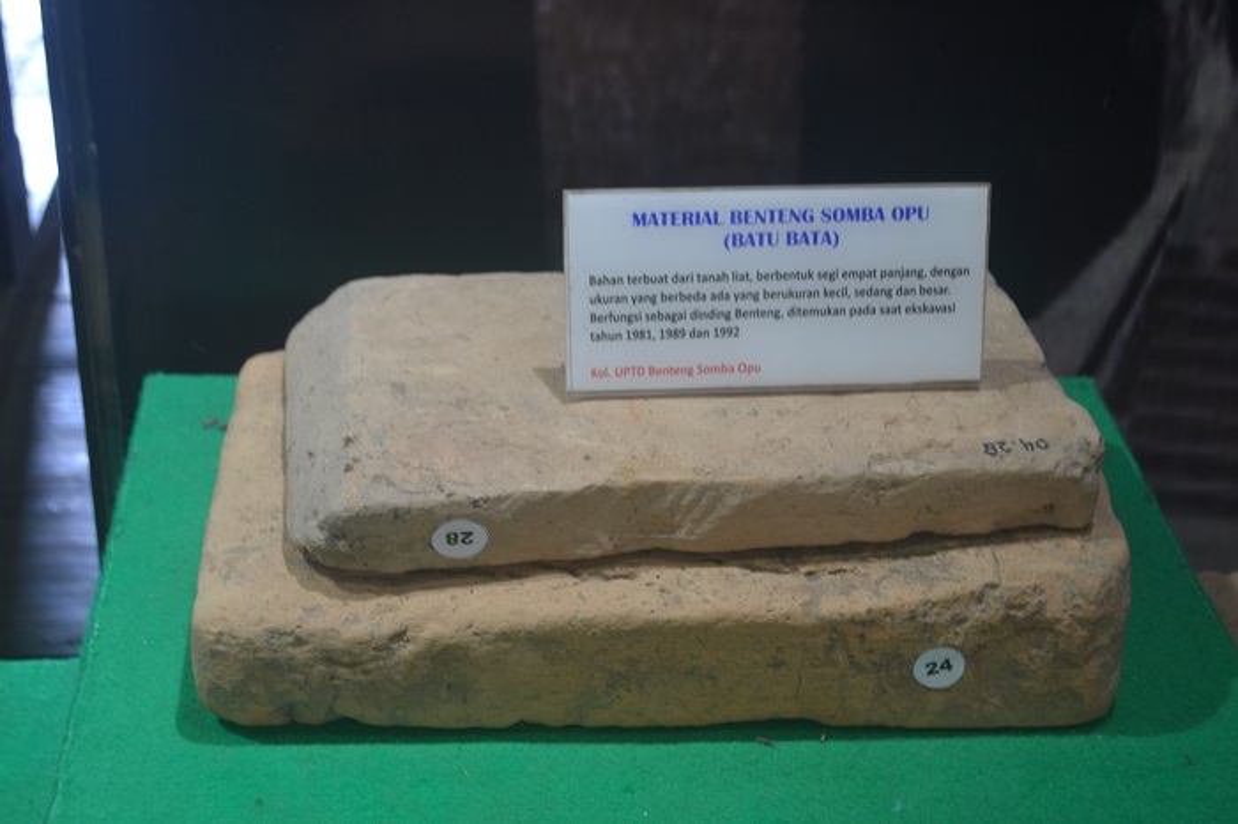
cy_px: 412
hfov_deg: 33.4
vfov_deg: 22.6
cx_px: 619
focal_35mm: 60
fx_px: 2062
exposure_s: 1/15
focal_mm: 40
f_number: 5.3
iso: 450
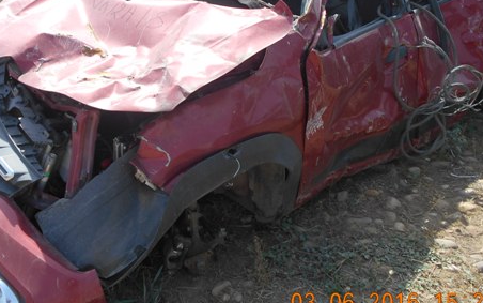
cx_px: 180
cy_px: 97
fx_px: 514
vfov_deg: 32.5
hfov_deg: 49.8
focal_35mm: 39
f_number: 3.2
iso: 80
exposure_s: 1/400
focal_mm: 4.6
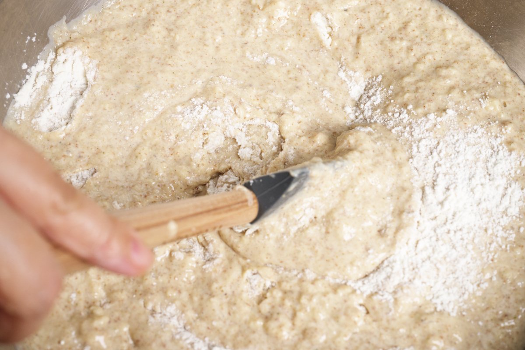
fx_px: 845
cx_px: 262
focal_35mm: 58
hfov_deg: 34.5
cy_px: 175
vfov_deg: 23.4
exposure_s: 1/1600
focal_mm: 58
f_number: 8
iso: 1000
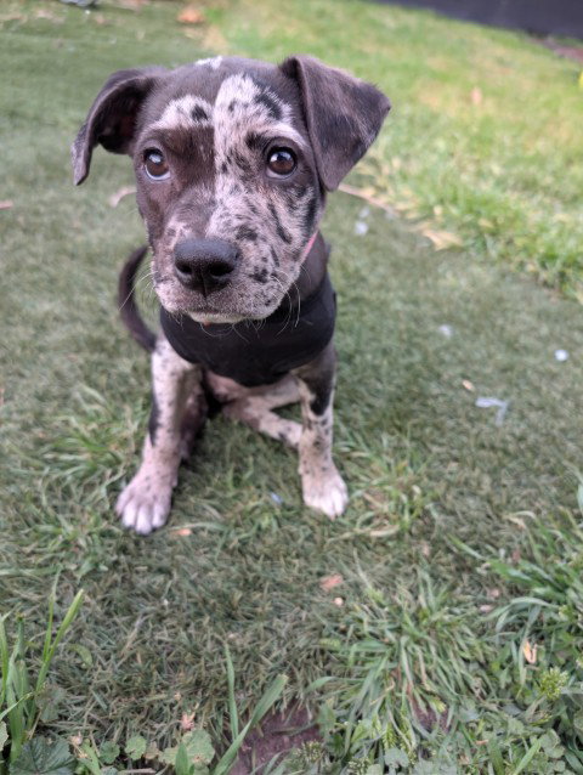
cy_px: 388
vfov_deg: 71.5
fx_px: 538
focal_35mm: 24
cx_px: 292
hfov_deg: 56.9
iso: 359
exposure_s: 1/779
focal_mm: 6.9
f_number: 1.68
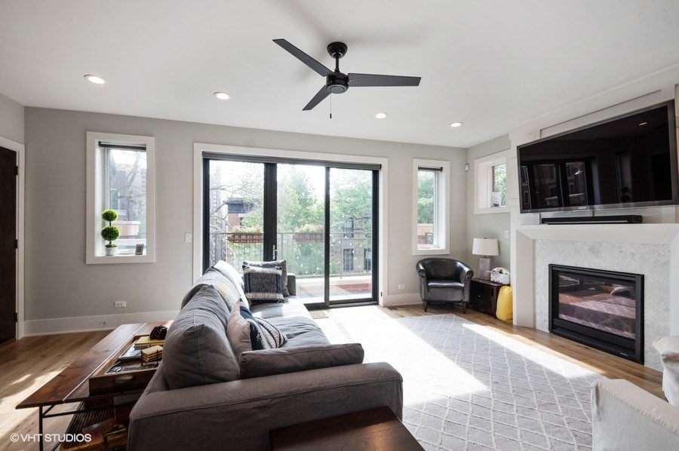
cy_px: 226
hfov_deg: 100.5
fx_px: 283
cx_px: 340
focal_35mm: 15
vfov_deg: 77.2
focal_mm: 10
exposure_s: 1/40
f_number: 10
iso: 200
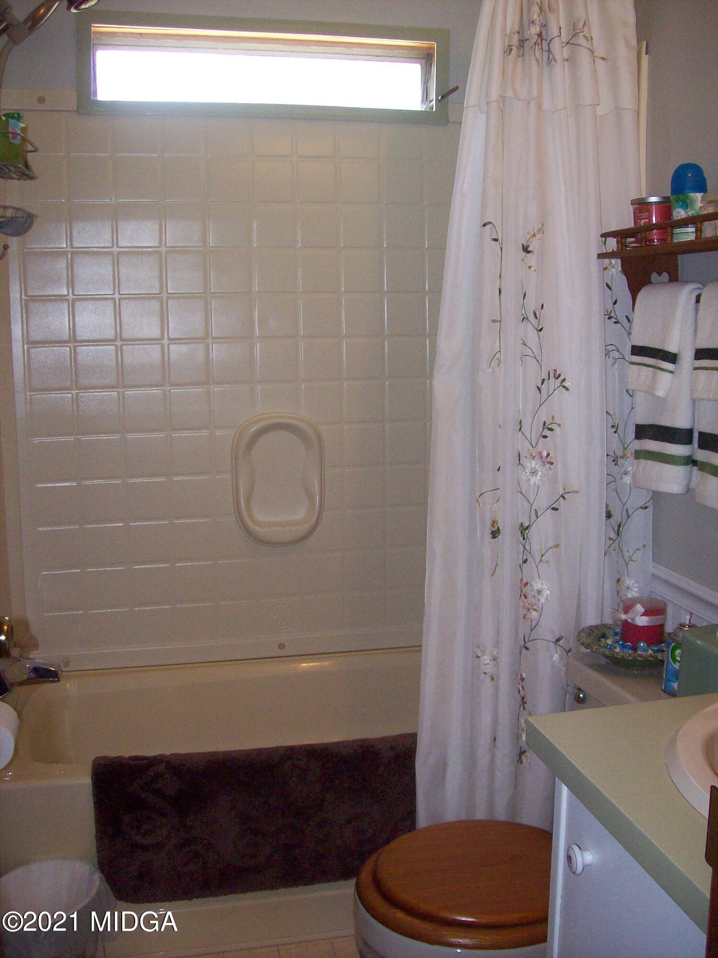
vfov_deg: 51.4
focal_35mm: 36
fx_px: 996
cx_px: 359
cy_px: 479
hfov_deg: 39.6
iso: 140
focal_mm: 6
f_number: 2.7
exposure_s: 1/64
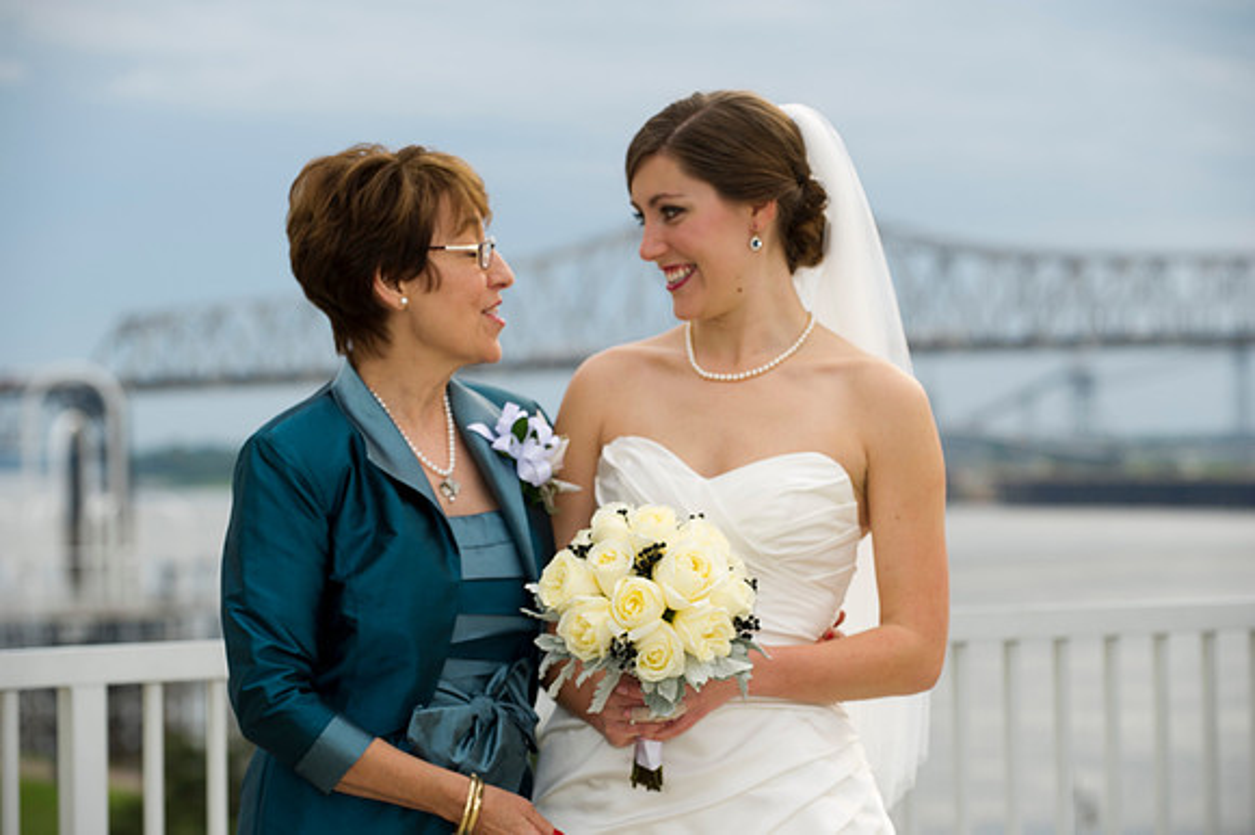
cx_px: 628
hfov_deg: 16.4
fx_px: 4355
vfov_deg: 11.0
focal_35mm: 125
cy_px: 418
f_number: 4.5
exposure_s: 1/200
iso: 200
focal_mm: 125
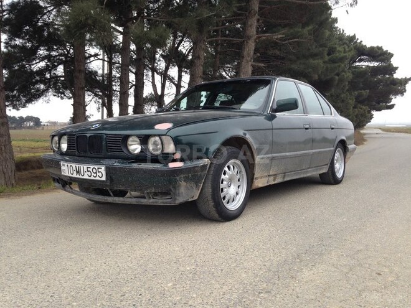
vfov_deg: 42.9
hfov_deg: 55.4
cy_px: 154
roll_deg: -1.0
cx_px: 206
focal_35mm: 33
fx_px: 392
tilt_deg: -4.9
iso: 50
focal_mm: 4.12
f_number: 2.4
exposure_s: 1/120
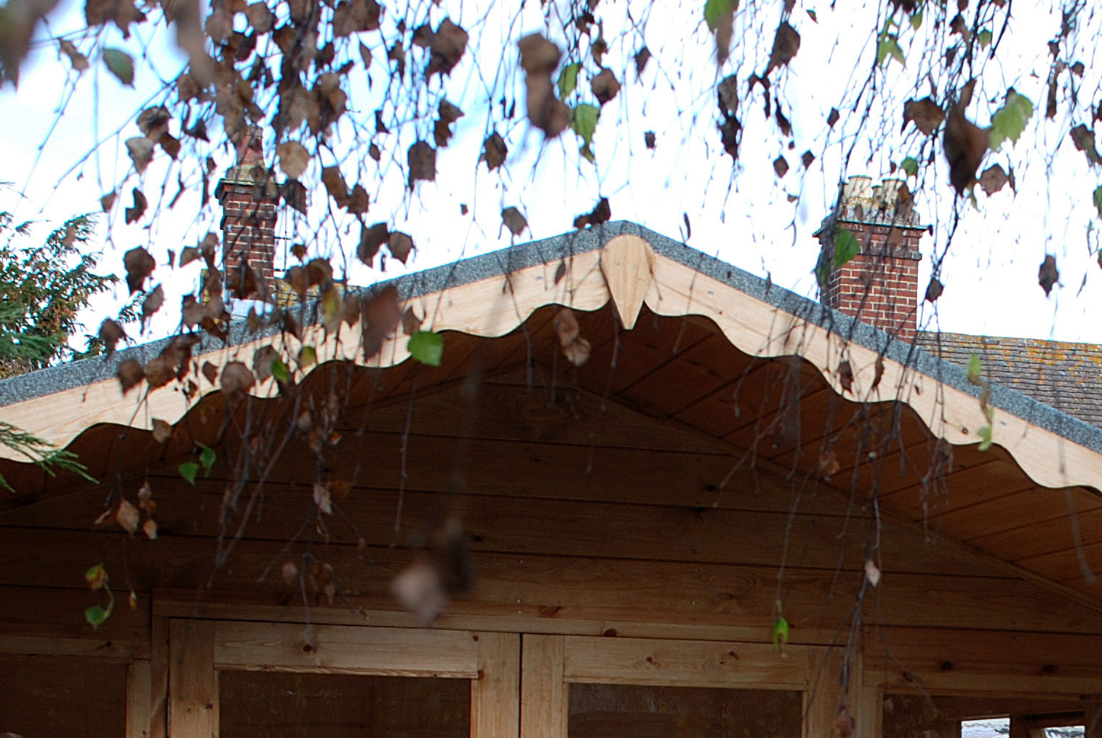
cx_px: 965
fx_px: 2819
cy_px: 905
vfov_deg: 14.4
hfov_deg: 21.7
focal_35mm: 92
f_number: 5.6
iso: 110
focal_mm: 24
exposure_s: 1/125
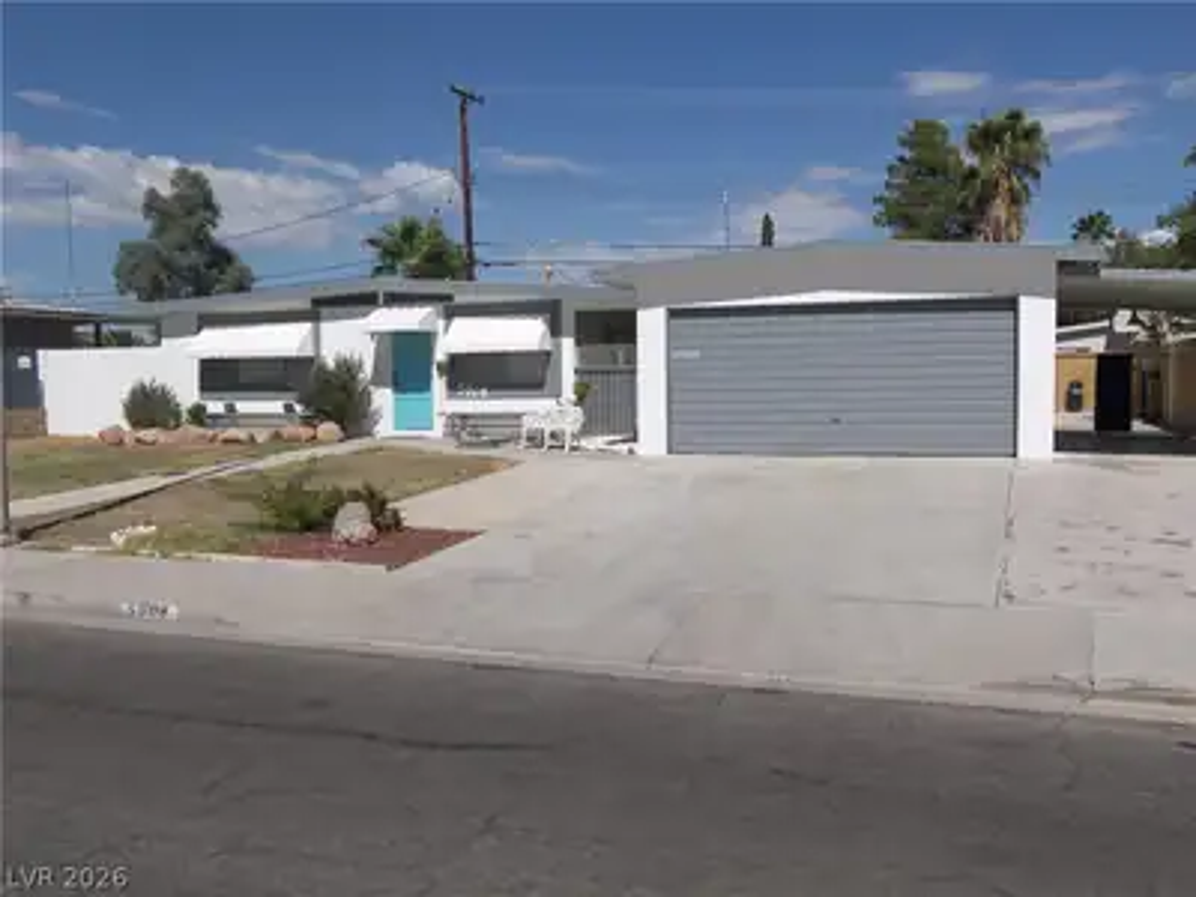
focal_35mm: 34
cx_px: 598
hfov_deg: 54.0
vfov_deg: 41.8
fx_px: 1175
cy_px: 448
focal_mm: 7.2
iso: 50
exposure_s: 1/1600
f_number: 4
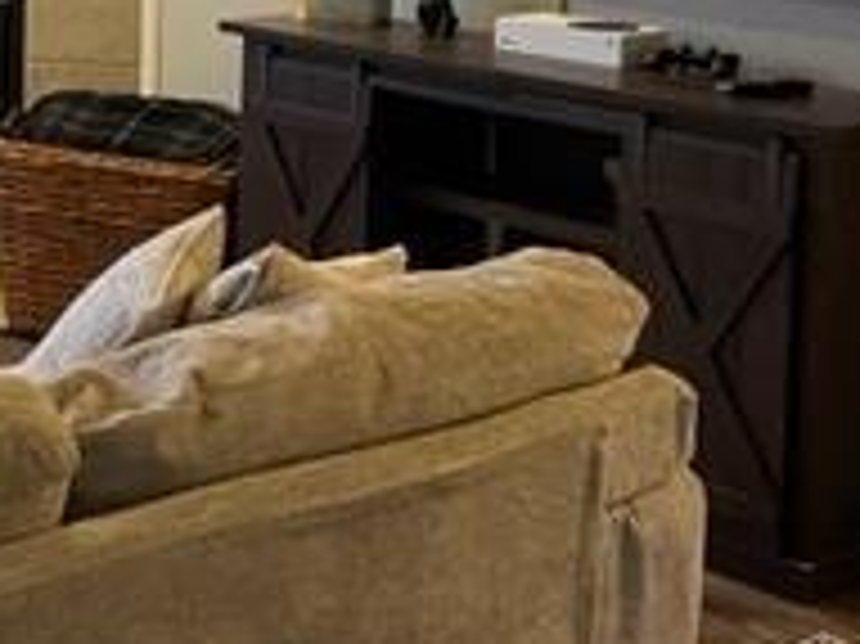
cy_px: -90
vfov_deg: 16.4
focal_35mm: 87
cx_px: -297
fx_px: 2160
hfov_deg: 20.3
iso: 200
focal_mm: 4.2
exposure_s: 1/60
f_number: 1.6
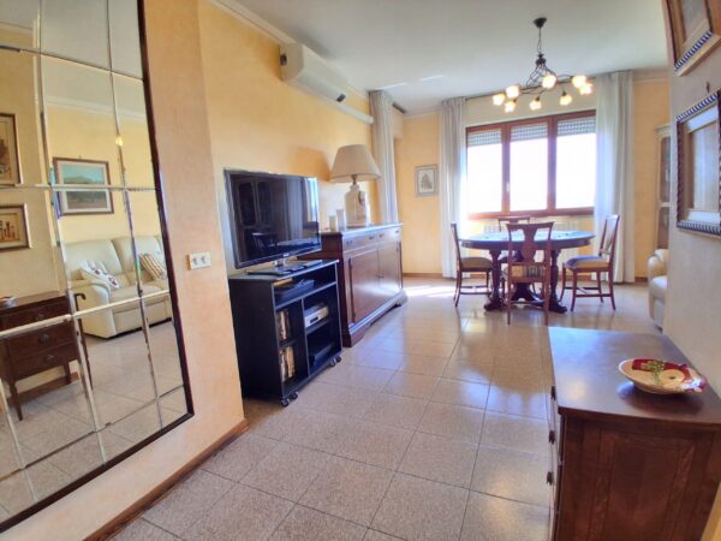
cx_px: 360
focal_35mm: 17
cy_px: 270
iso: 200
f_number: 2.2
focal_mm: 1.4
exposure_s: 1/40
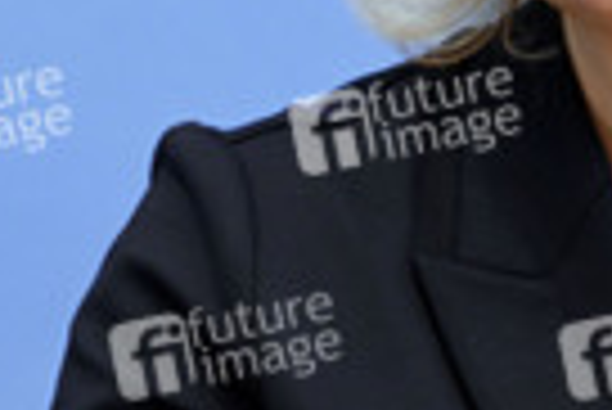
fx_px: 7590
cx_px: 736
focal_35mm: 446
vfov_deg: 3.1
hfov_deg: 4.6
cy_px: 9
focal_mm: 135
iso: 3200
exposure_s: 1/400
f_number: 6.3
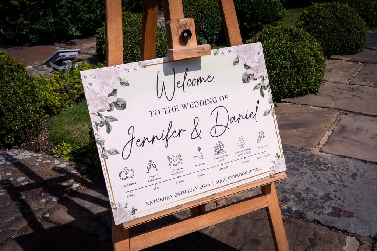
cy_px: 126
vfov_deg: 30.5
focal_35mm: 44
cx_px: 188
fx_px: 461
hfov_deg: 44.5
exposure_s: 1/200
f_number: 16
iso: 100
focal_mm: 44
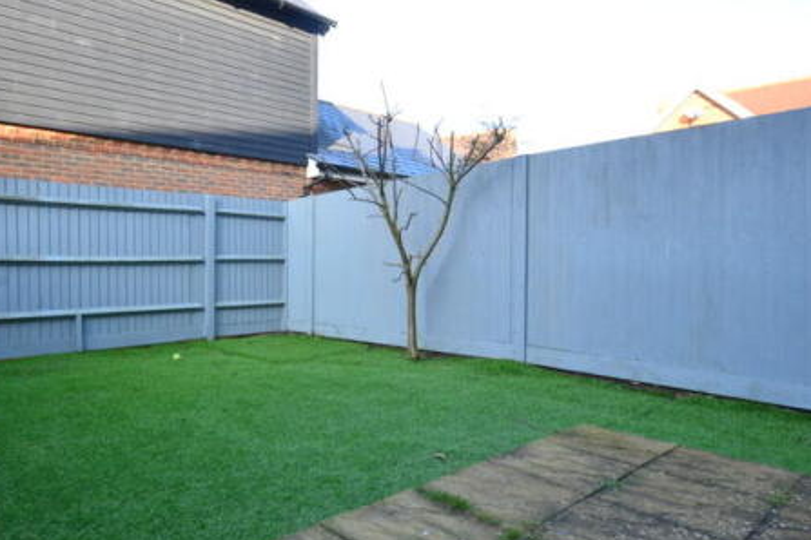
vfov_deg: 57.2
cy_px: 249
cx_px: 338
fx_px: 496
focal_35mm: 22
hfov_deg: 78.0
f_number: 9
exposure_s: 1/160
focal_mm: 10
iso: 400
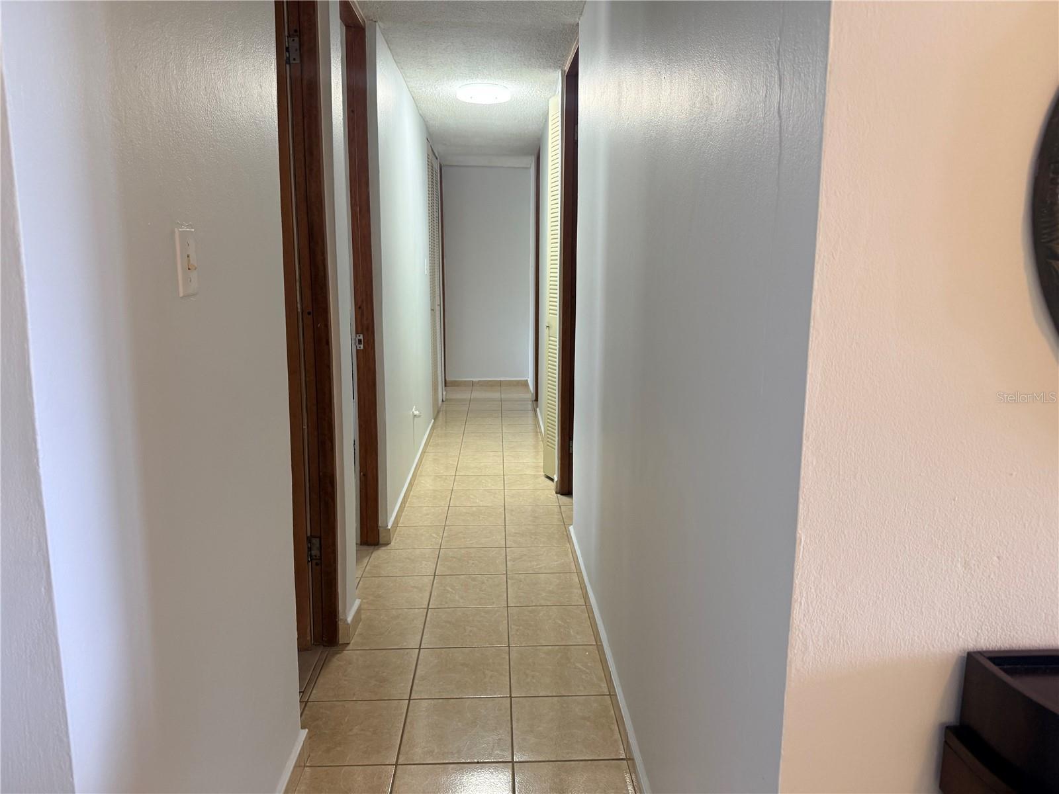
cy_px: 397
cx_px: 530
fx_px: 734
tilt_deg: -10.0
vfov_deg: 56.8
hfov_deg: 71.6
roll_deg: -0.2
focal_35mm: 24
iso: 125
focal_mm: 6.76
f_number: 1.78
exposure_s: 1/60
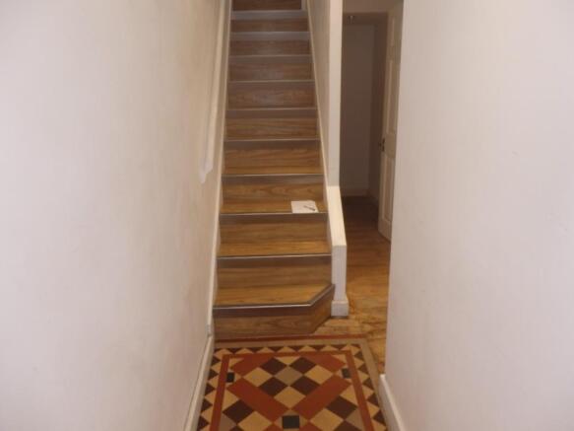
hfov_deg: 69.4
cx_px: 287
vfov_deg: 54.9
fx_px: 414
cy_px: 216
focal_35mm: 25
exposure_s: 1/40
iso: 100
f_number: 3
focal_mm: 4.5
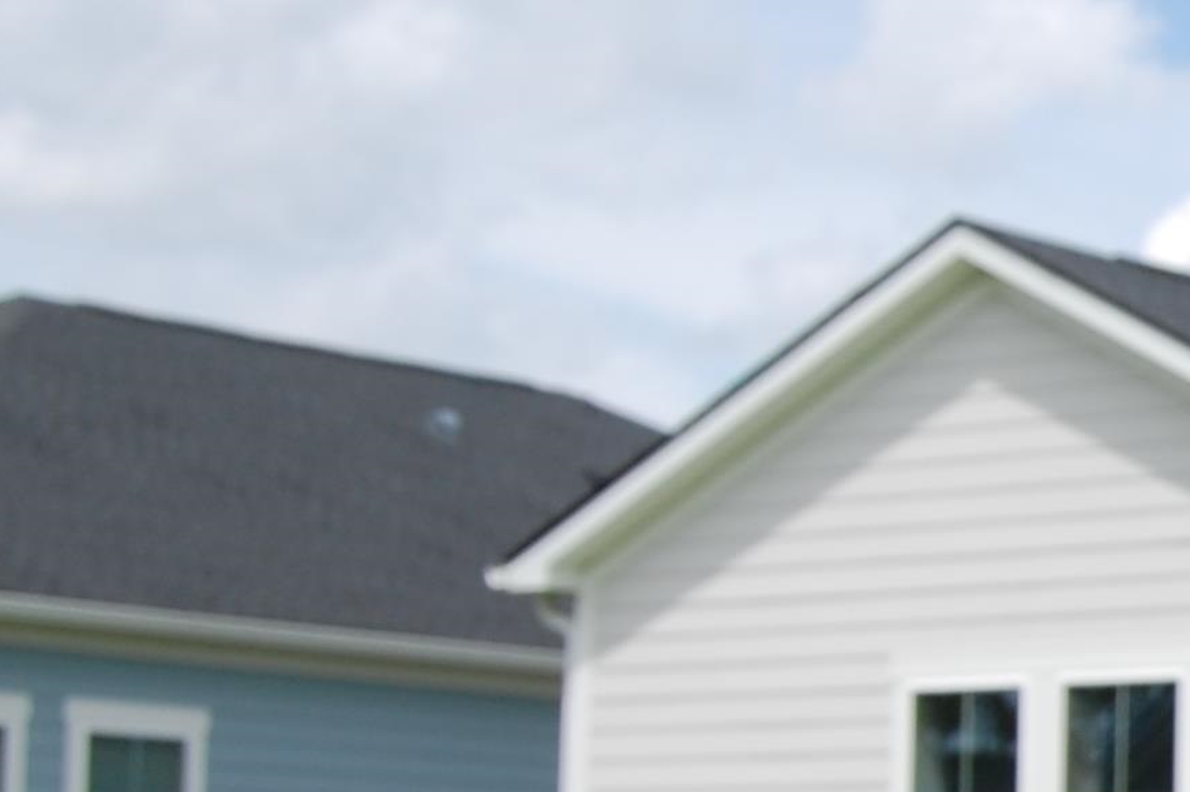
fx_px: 4096
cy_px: 729
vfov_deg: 11.0
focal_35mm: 124
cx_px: 1914
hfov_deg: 15.0
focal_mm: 24
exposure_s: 1/400
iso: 200
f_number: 10
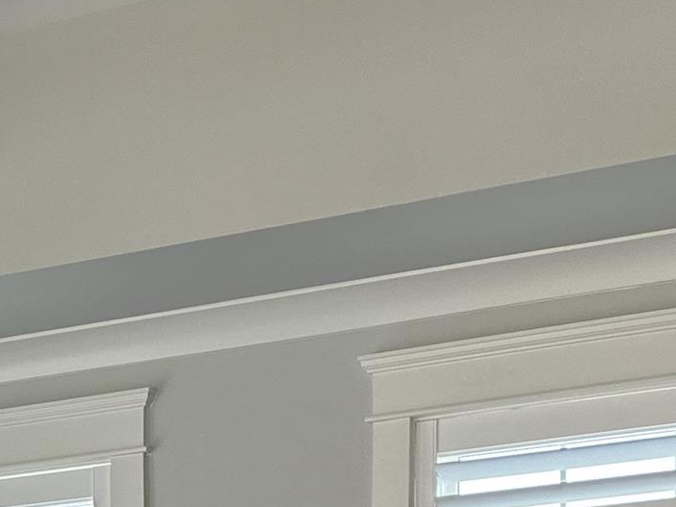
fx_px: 2051
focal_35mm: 105
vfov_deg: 12.7
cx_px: 21
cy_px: 949
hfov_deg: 18.3
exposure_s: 1/158
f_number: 1.78
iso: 80
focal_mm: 6.86
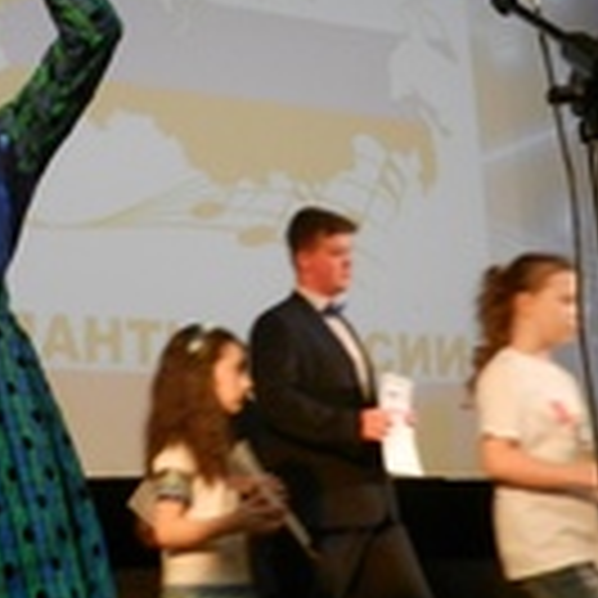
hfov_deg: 22.1
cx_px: 99
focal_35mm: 77
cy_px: 117
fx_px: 1505
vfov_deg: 22.2
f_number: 3.6
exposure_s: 1/40
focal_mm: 5.1
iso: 640
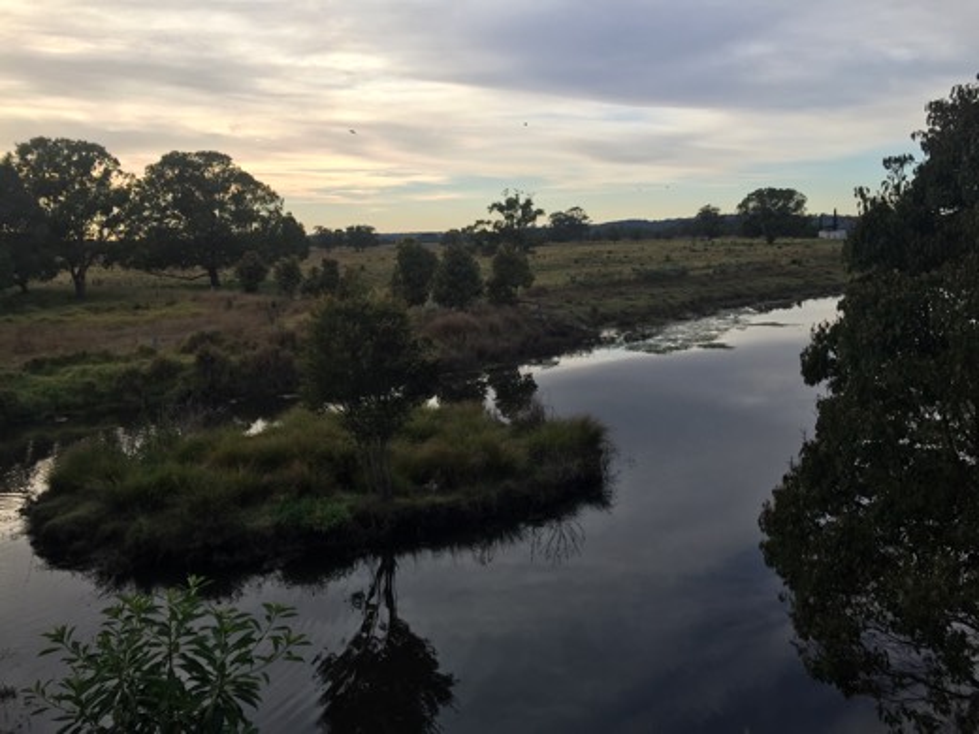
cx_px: 490
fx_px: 820
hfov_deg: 61.7
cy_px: 367
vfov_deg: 48.2
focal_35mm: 29
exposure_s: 1/1163
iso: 32
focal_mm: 4.15
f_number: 2.2
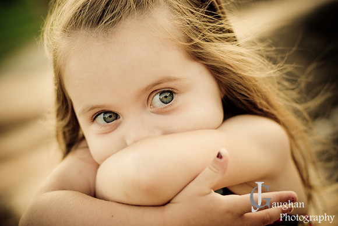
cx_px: 169
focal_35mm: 75
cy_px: 113
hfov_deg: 27.0
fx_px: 705
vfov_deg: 18.2
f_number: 2.5
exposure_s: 1/640
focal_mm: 50
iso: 200
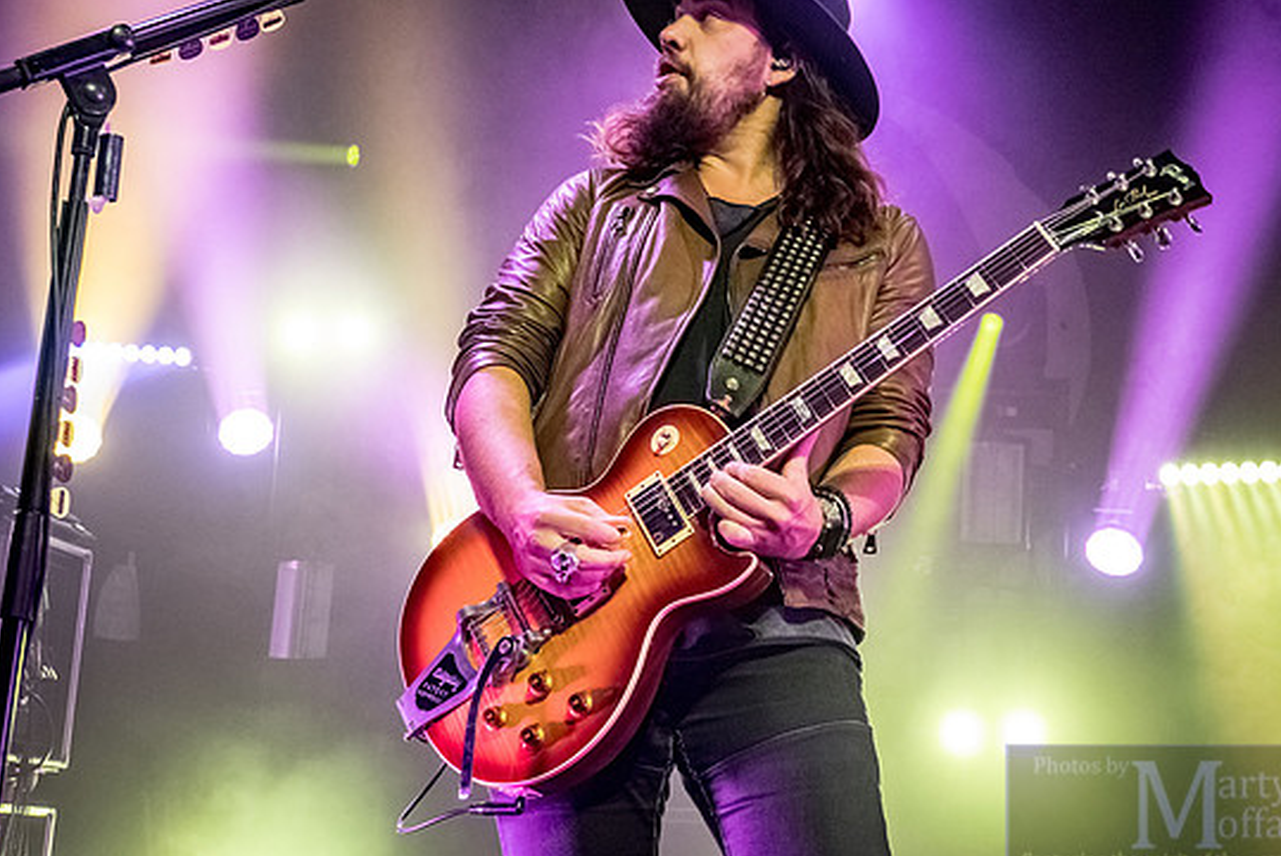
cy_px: 311
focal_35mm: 61
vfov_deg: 22.2
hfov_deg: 32.8
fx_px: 2172
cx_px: 771
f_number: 4
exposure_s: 1/160
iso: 1600
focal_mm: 24
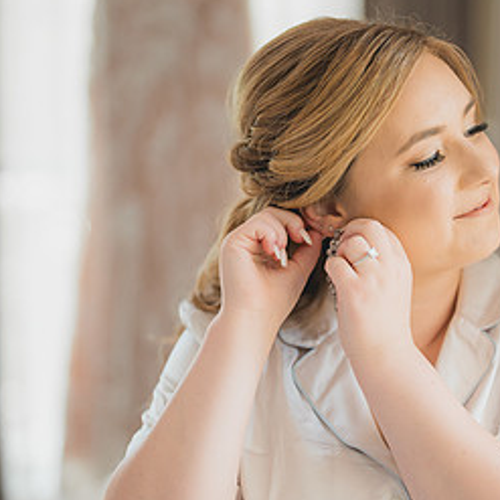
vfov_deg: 17.4
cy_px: 266
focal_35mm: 100
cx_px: 354
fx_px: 1634
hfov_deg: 17.3
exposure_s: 1/400
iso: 400
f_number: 1.2
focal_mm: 50
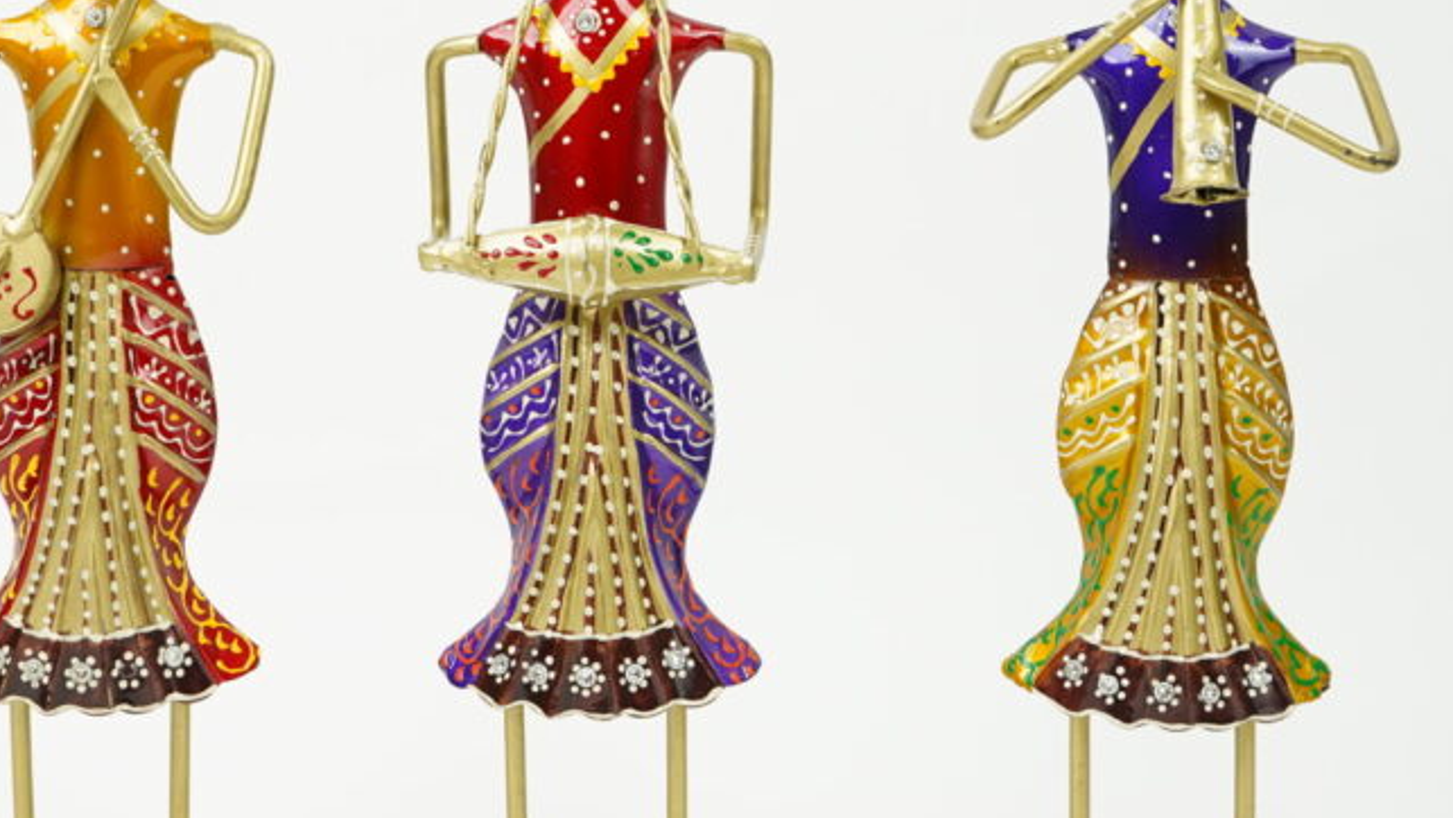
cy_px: 253
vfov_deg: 14.4
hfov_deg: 25.3
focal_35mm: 84
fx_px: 3237
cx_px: 617
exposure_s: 1/320
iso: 1250
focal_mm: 43
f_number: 6.3
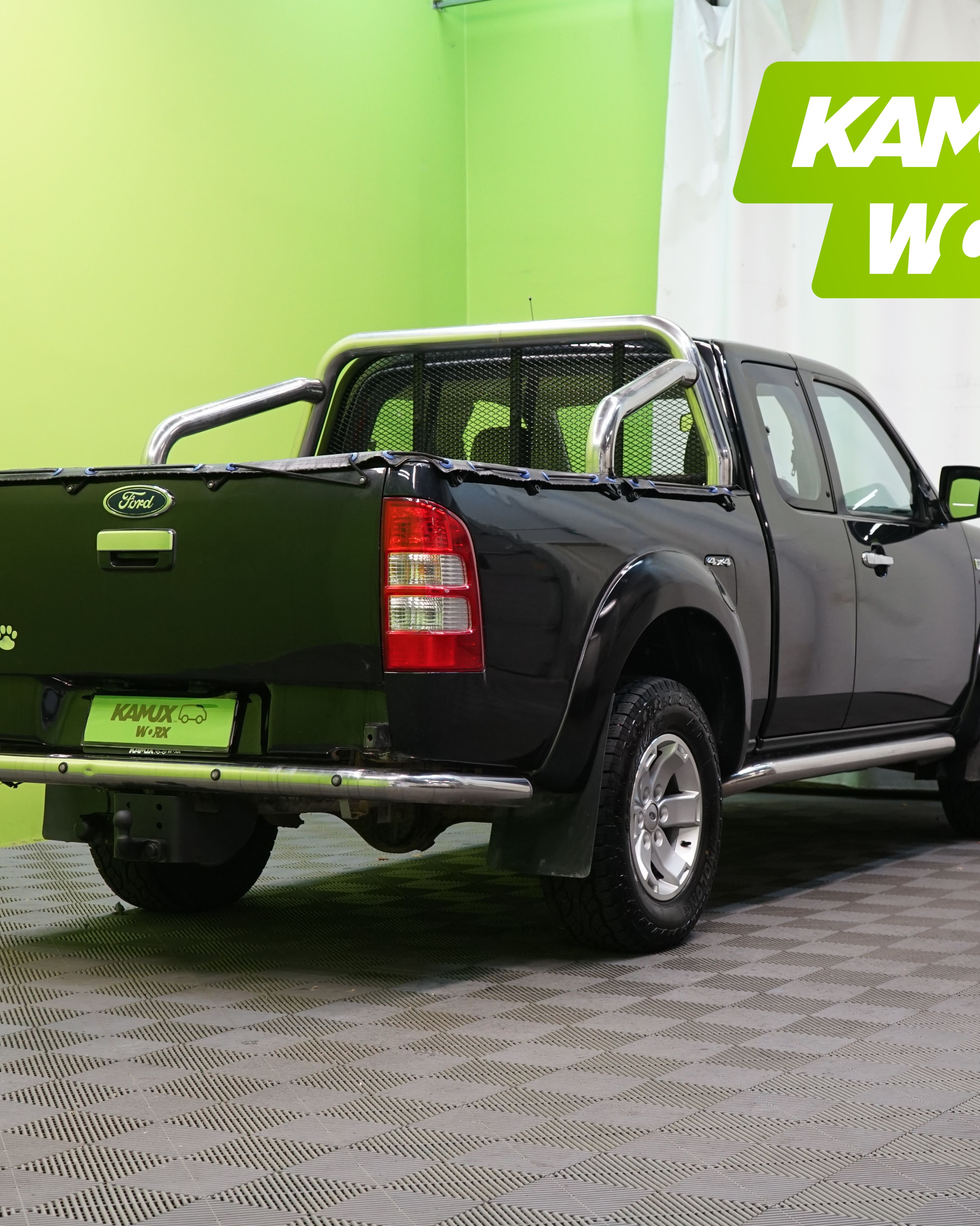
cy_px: 613
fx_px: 2320
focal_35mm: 64
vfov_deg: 29.6
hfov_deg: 23.8
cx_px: 464
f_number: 5.6
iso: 800
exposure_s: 1/50
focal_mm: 45
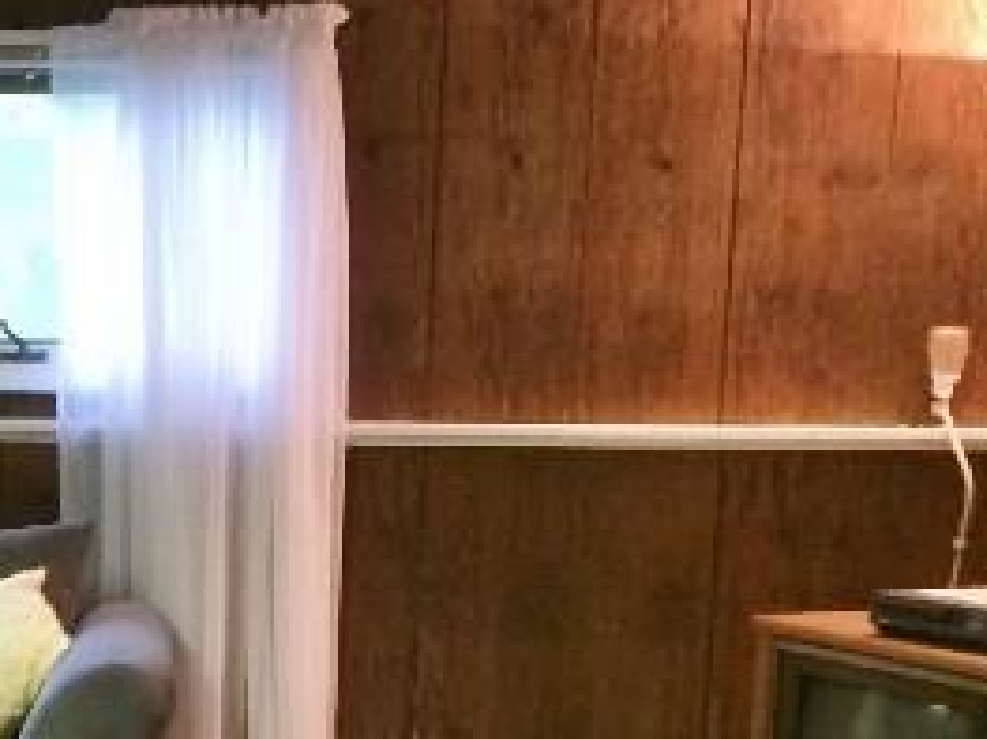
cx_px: -308
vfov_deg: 12.4
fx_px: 3334
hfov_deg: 15.9
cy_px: 829
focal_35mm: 117
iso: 250
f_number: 2.2
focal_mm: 4.12
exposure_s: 1/30
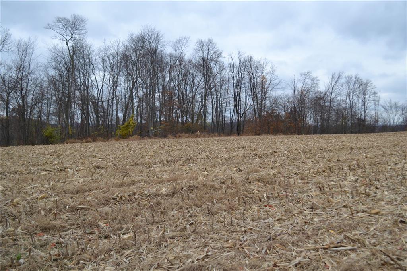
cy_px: 136
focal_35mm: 36
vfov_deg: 36.8
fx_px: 407
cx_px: 204
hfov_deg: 53.1
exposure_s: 1/125
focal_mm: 24
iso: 110
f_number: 5.6
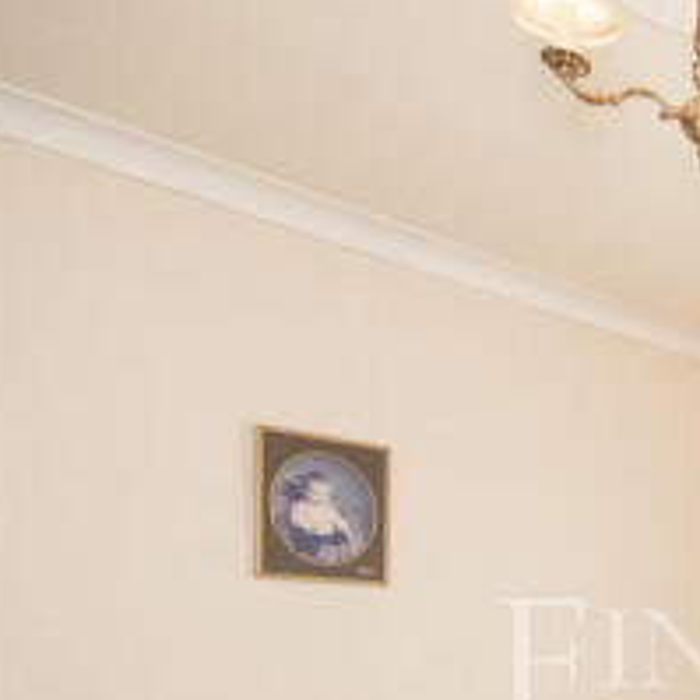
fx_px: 961
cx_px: 1017
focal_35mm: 42
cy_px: 672
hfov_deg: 28.4
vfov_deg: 36.6
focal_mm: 10
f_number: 7.1
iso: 400
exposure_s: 1/50
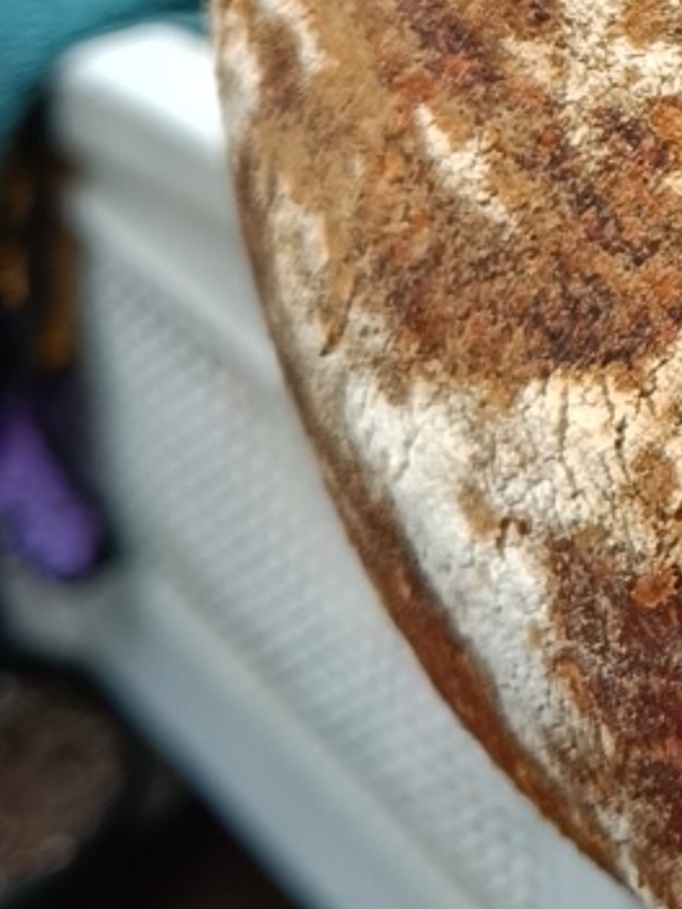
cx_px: 1266
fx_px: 2863
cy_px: -351
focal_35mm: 109
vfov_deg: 16.8
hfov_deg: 12.3
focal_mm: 5.59
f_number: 1.88
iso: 53
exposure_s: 1/125
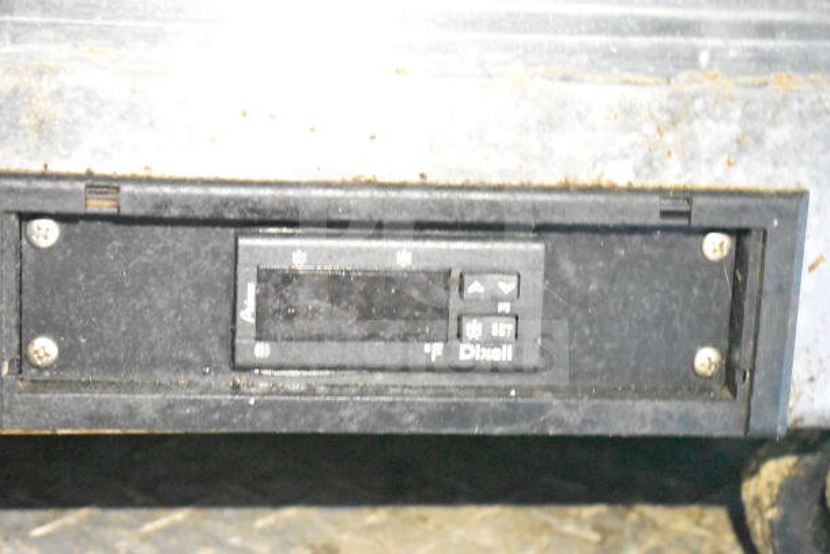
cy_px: 277
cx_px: 415
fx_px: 1902
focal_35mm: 82
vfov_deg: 16.6
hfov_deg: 24.6
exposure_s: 1/25
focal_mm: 55
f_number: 5.6
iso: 25600
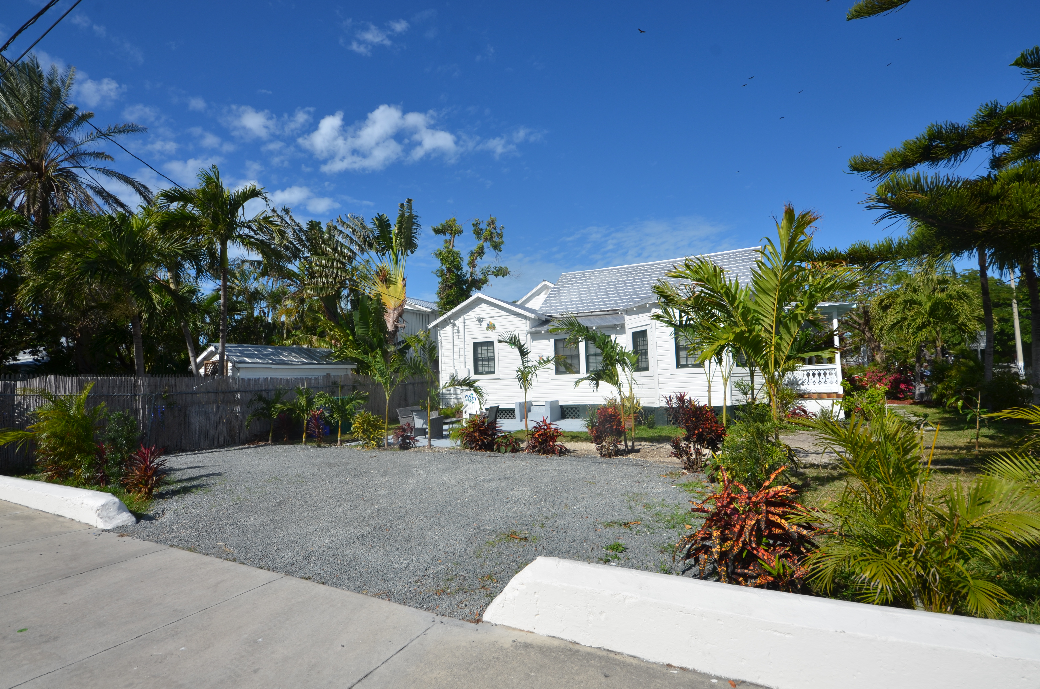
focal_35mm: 16
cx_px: 520
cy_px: 344
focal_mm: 10.5
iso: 100
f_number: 9
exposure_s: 1/320
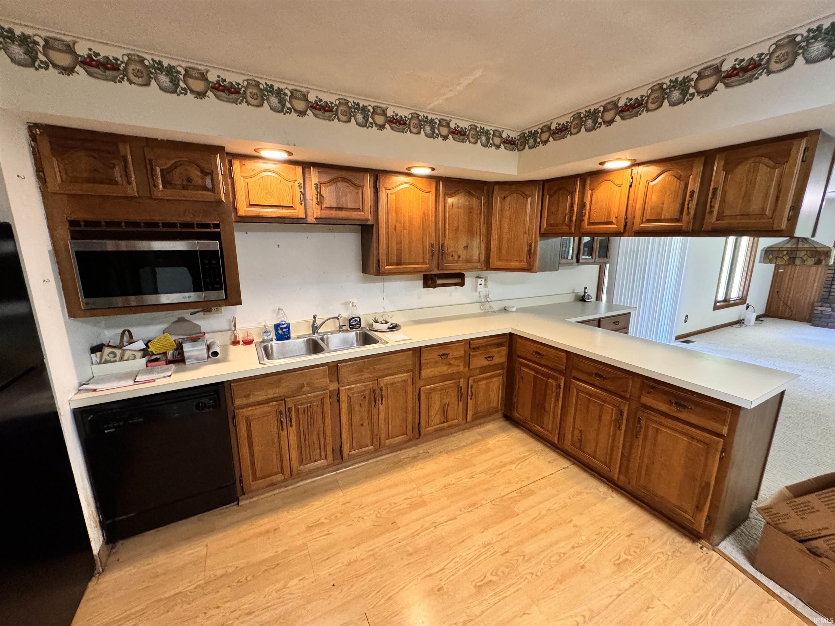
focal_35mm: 14
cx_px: 418
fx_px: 338
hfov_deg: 102.1
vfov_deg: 85.7
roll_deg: -0.1
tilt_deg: -12.0
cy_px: 313
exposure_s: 1/60
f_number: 2.2
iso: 800
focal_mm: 2.22
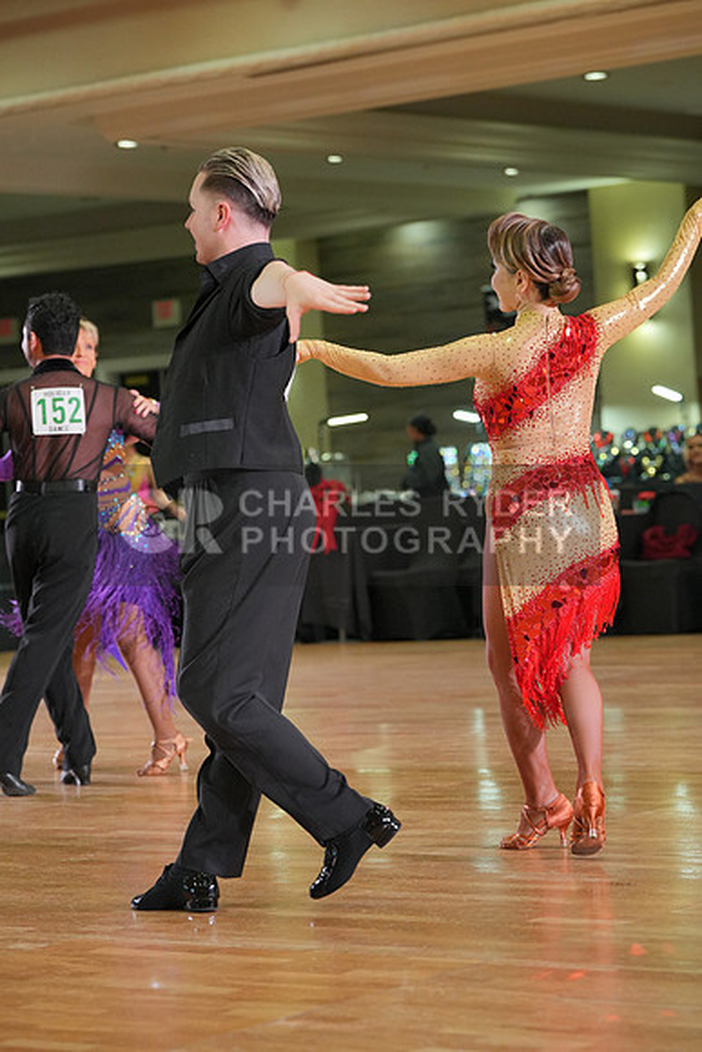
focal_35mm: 100
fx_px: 2923
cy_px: 526
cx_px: 351
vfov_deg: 20.4
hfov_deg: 13.7
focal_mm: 100
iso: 2500
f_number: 4
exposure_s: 1/400
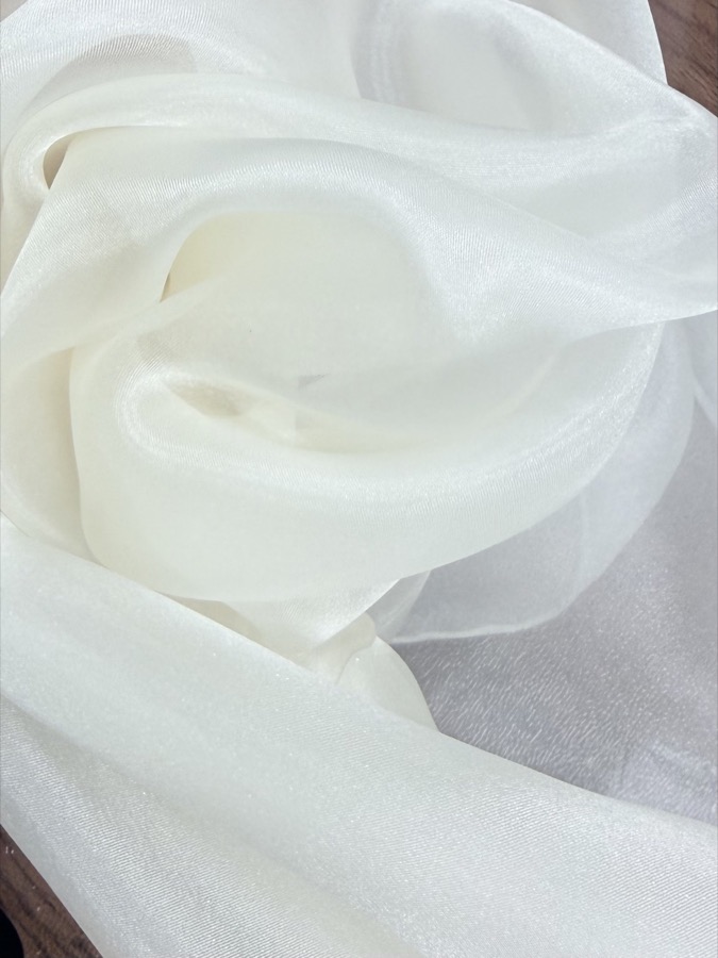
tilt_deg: -69.7
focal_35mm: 24
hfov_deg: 56.8
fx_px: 664
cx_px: 359
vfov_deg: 71.6
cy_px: 479
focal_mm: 2.22
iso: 80
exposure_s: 1/100
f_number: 2.2
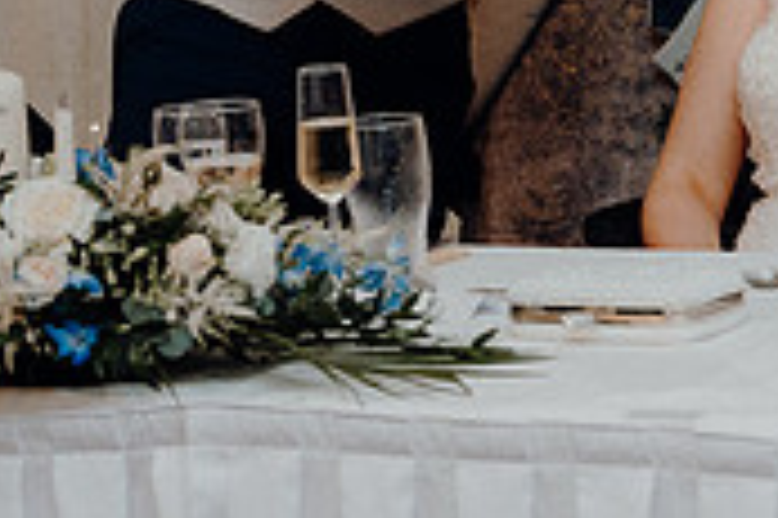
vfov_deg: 5.8
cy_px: -110
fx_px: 5074
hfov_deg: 8.8
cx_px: 495
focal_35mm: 235
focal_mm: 70
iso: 2500
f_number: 3.5
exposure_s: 1/160
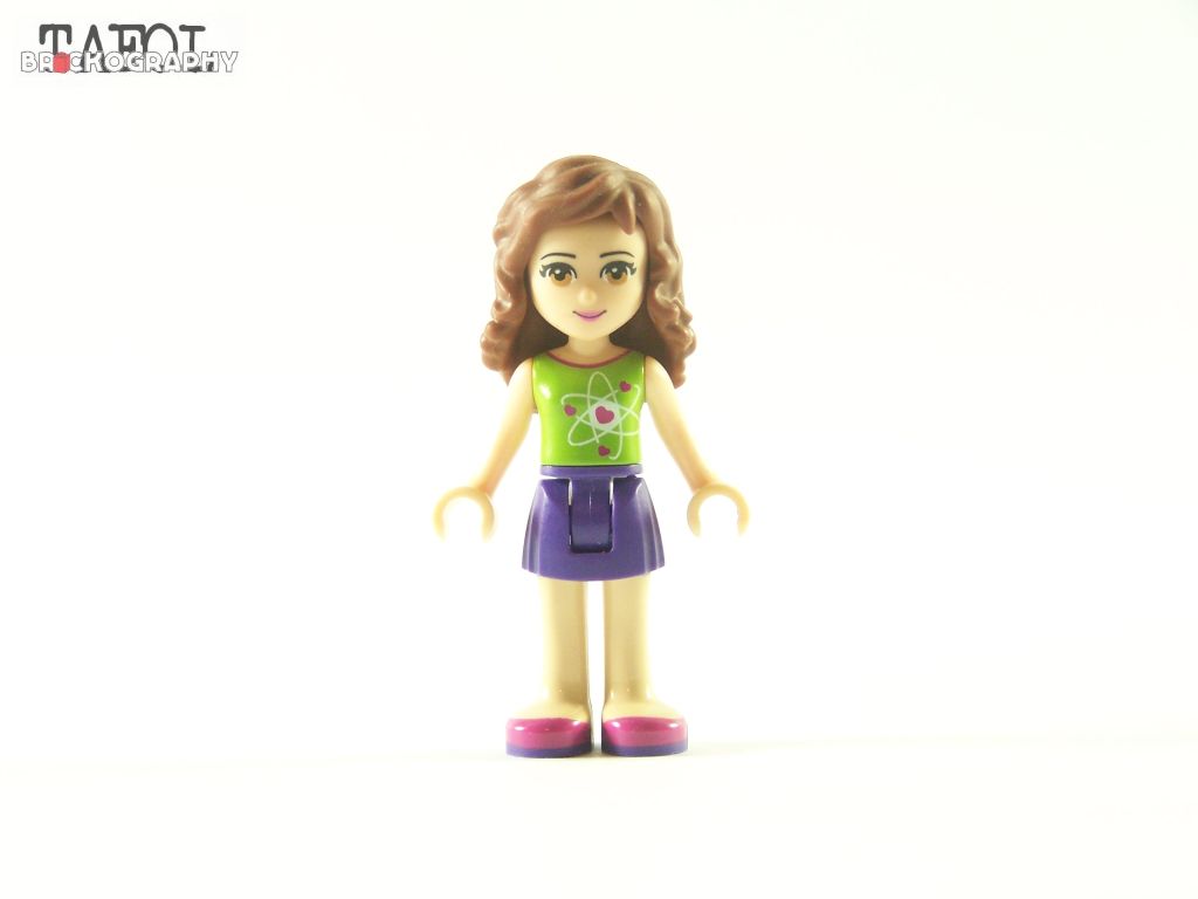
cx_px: 599
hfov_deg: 20.9
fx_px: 3253
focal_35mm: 94
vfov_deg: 15.7
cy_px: 450
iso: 200
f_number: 3.2
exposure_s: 1/30
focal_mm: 15.6
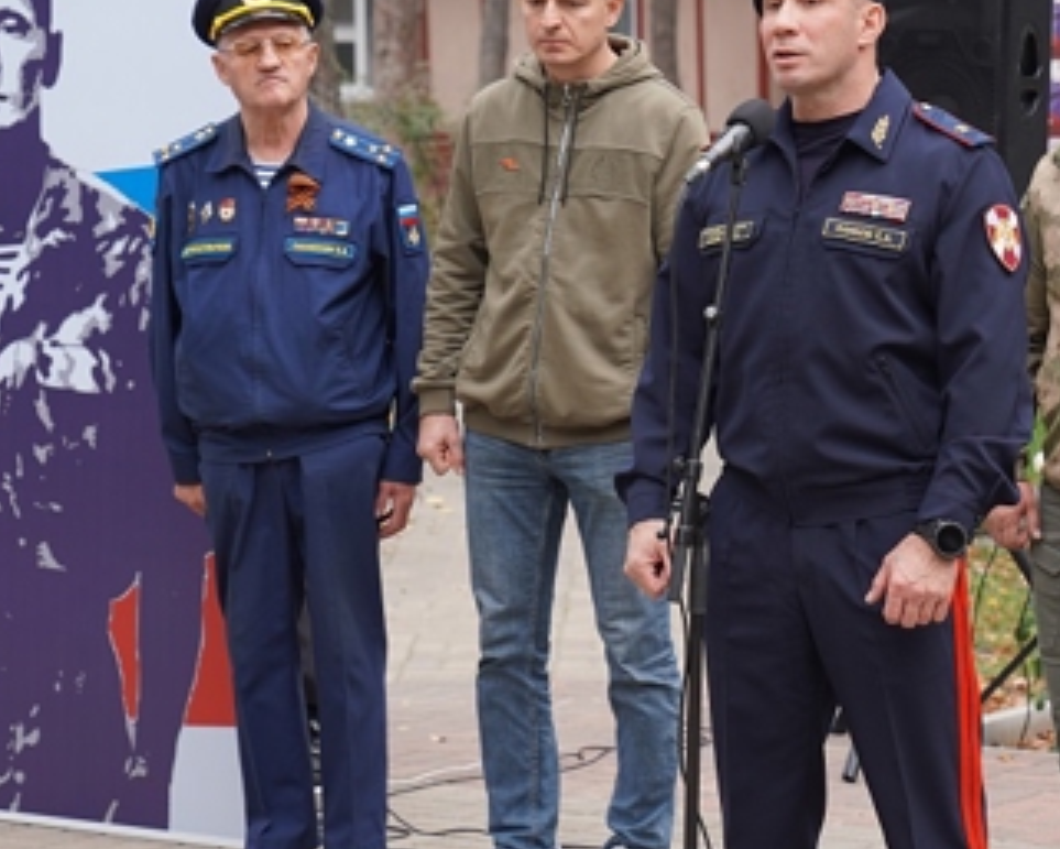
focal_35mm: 149
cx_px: 753
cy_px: 568
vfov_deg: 10.4
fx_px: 4676
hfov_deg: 12.9
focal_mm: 68
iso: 100
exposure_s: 1/160
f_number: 4
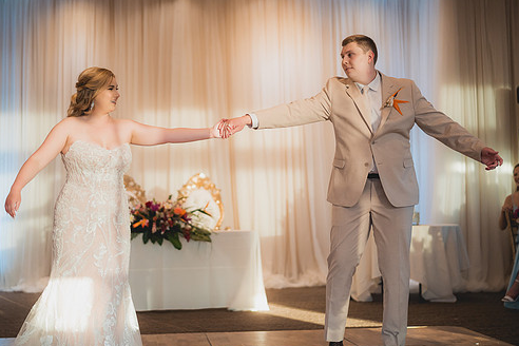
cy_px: 151
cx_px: 227
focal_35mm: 59
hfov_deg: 33.9
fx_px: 851
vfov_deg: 23.0
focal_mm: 50
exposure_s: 1/1250
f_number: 1.4
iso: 1250
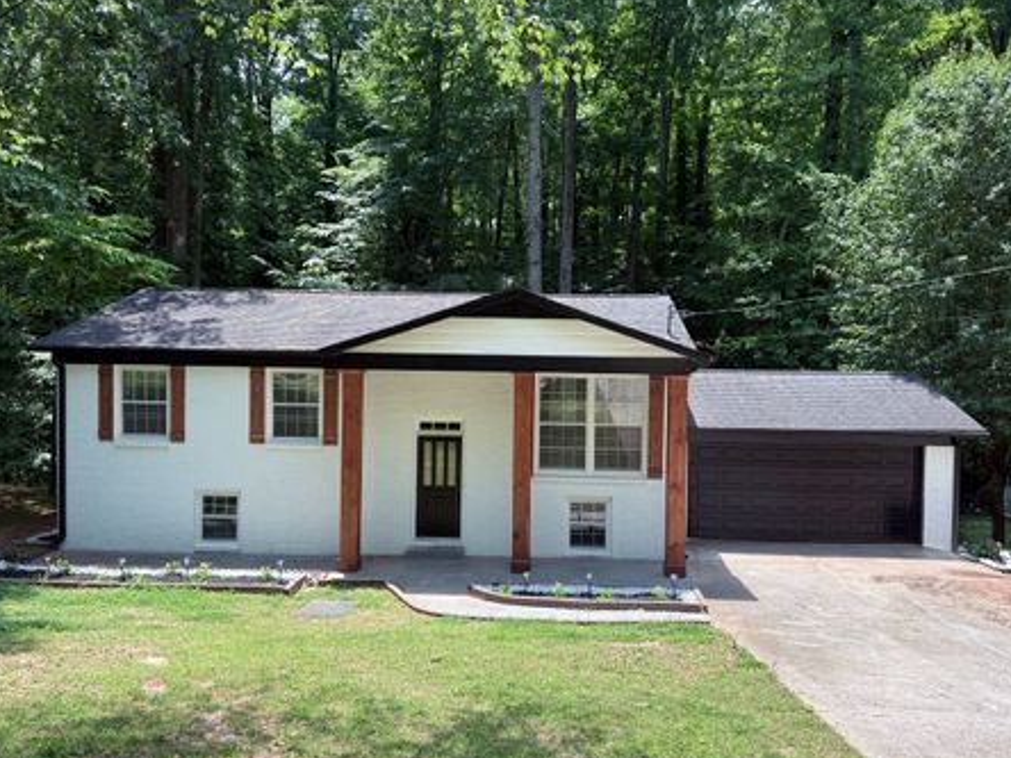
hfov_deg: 65.3
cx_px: 526
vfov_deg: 51.4
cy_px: 381
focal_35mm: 27
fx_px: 789
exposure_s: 1/967
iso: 80
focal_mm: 6.76
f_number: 1.78
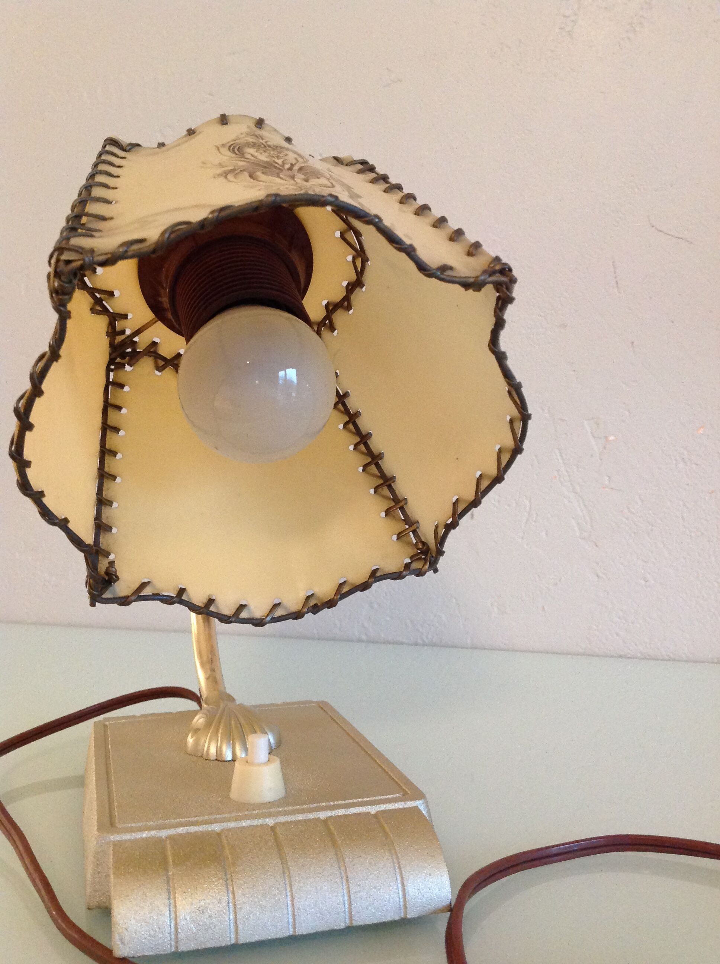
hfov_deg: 40.6
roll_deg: +0.7
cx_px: 360
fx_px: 973
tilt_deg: -1.7
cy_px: 482
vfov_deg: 52.7
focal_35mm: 35
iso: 320
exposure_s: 1/17
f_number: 2.4
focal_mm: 4.28
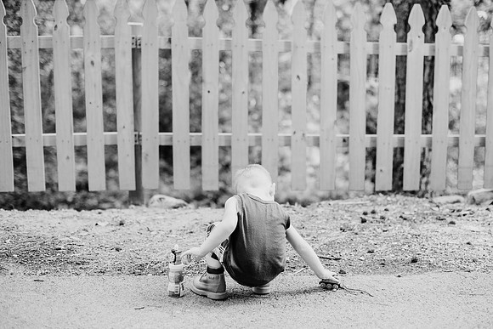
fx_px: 798
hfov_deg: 34.3
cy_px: 162
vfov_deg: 23.3
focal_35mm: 58
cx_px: 270
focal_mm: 50
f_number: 2.2
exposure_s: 1/1000
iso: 200
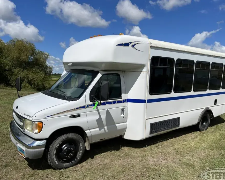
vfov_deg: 51.5
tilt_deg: -6.1
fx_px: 186
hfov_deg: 62.1
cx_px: 122
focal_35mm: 28
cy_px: 93
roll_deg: -1.3
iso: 50
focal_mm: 5.7
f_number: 1.5
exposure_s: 1/8696
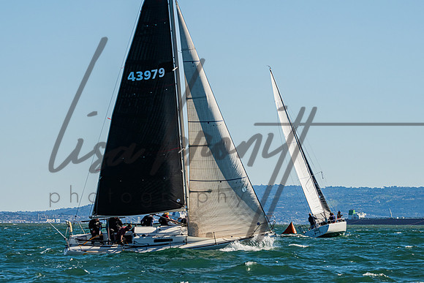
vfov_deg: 7.0
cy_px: 152
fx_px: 2300
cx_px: 192
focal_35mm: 195
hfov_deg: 10.5
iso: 400
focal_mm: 145
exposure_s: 1/2000
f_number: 9
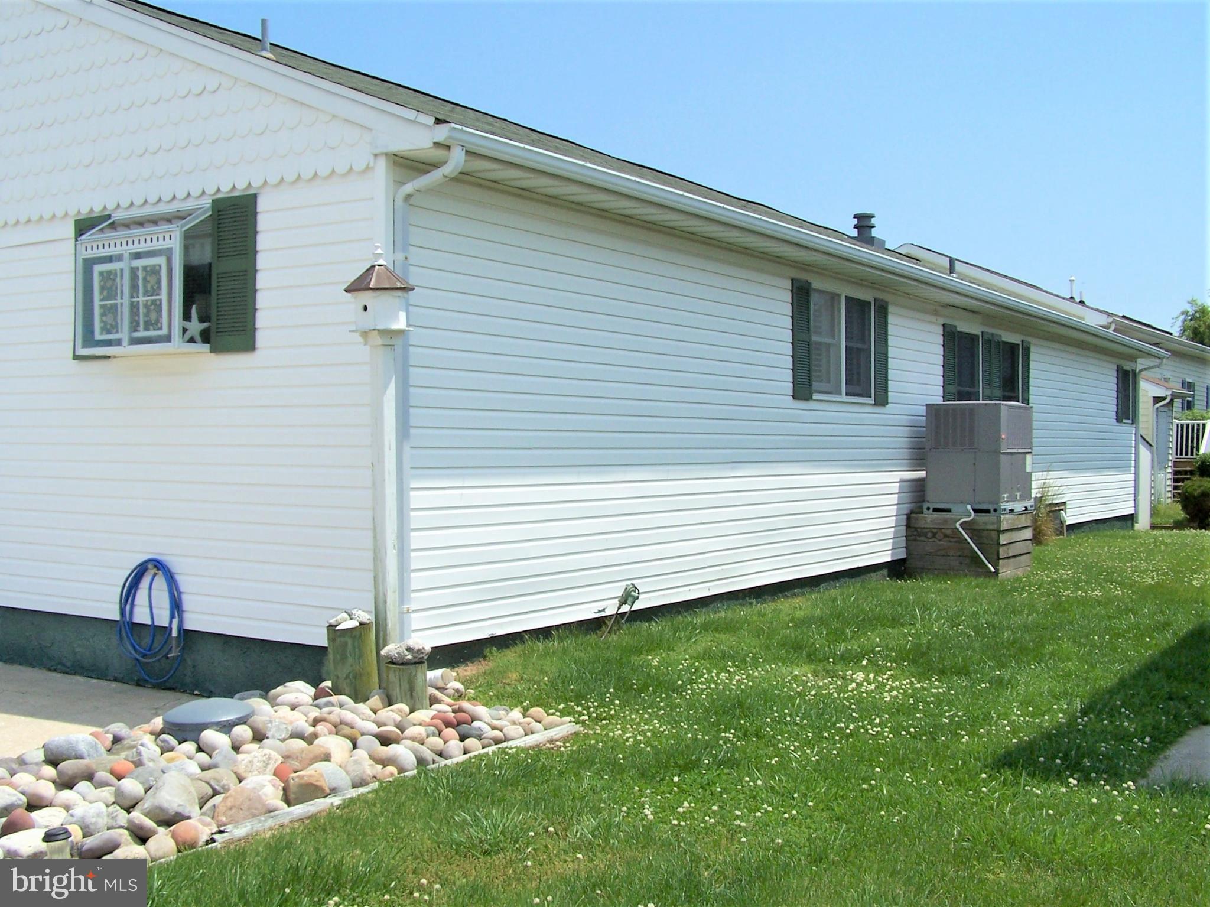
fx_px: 1328
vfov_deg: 37.7
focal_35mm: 38
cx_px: 605
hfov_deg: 49.0
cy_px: 454
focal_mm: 6.3
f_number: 5.6
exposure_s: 1/750
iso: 80
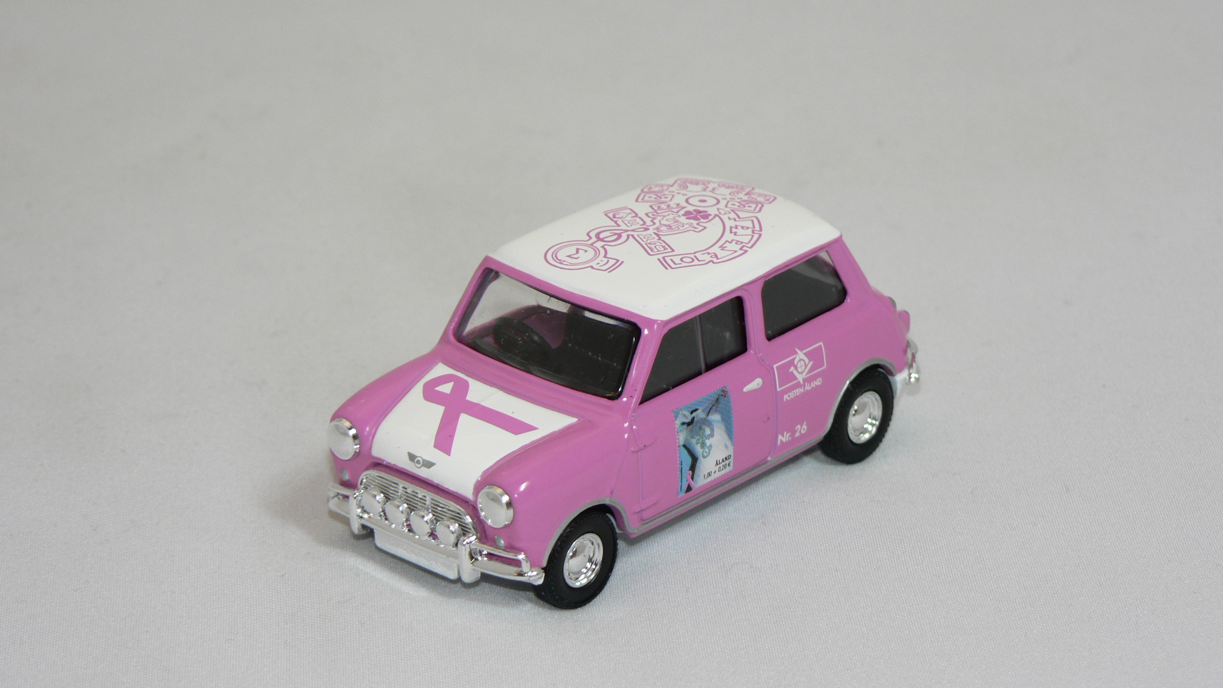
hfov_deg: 16.5
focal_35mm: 130
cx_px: 611
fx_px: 4216
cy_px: 358
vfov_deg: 9.3
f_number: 3.2
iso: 80
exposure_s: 1/60
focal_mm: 19.9
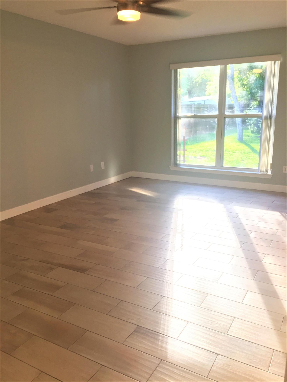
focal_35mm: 29
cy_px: 191
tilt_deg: -12.6
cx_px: 144
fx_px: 321
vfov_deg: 61.7
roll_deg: +0.8
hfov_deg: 48.2
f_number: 2.2
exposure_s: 1/30
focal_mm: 4.15
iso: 64
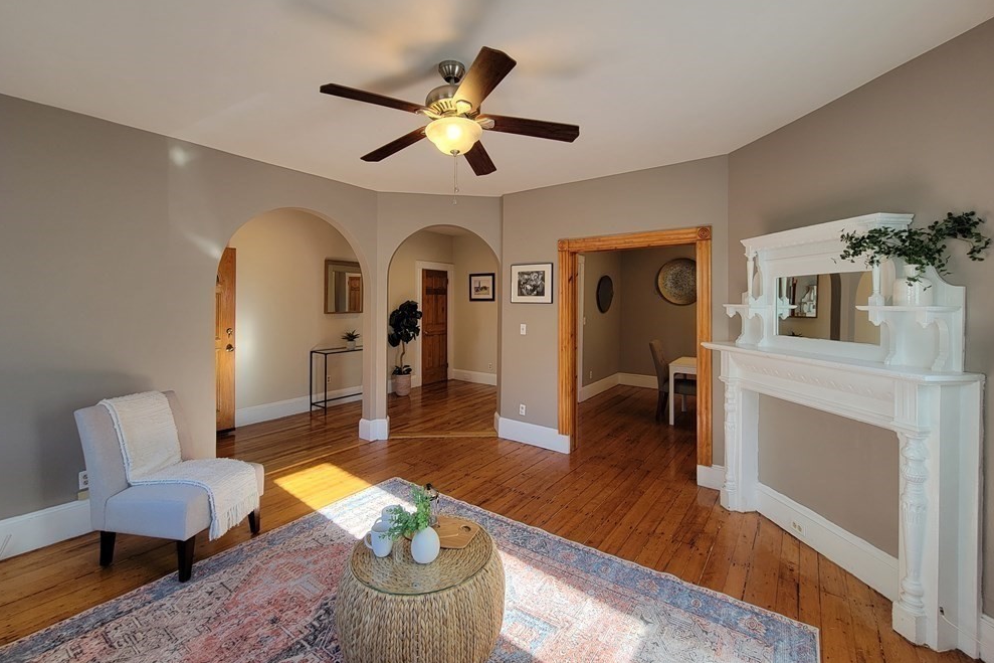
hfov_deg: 104.3
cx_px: 505
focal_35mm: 14
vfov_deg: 81.0
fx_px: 386
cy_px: 303
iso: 100
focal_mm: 2.2
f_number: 2.2
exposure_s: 1/59
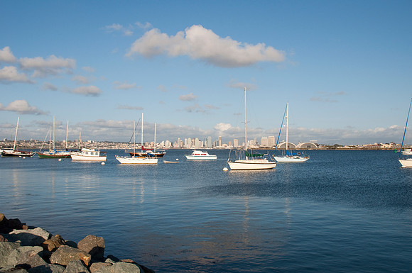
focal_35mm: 38
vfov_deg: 35.4
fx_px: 429
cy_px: 136
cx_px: 206
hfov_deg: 51.3
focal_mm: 25
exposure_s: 1/400
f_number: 10
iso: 200
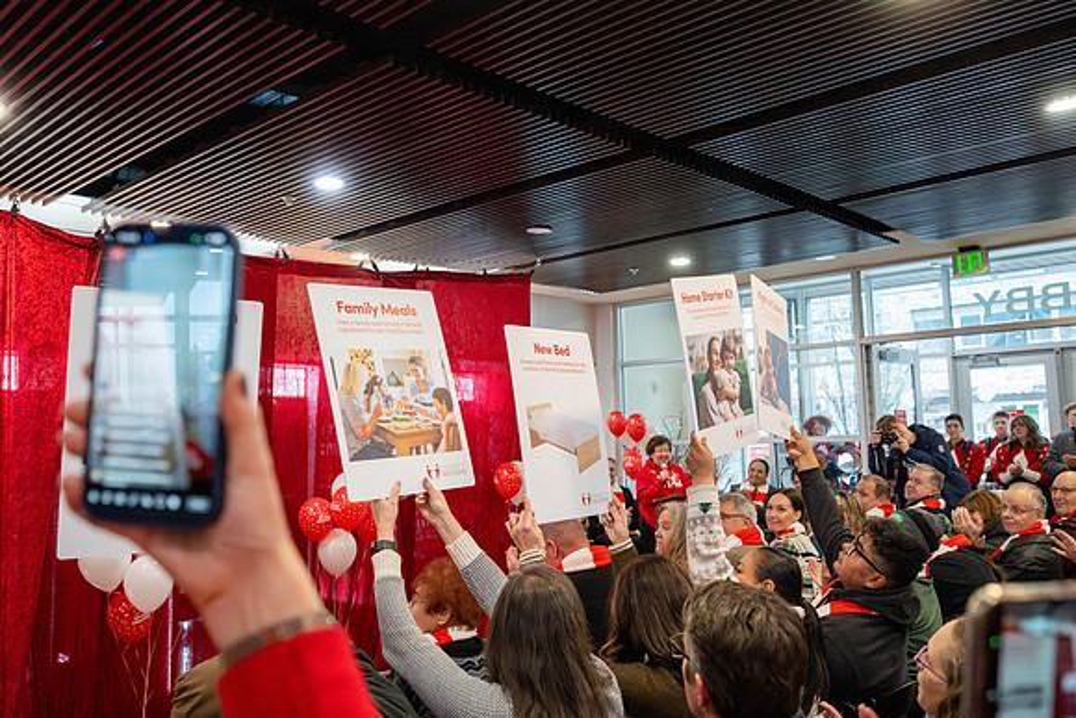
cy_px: 359
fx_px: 897
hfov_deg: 61.9
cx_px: 538
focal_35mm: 30
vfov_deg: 43.6
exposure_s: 1/400
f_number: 4
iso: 8000
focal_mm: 30
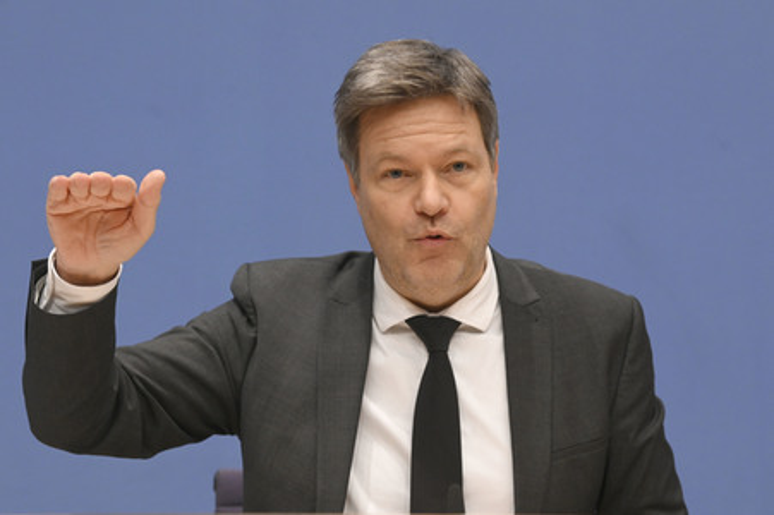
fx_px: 2191
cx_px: 387
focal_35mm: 102
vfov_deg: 13.4
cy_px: 258
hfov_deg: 20.0
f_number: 5.6
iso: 4000
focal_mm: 102
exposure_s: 1/500
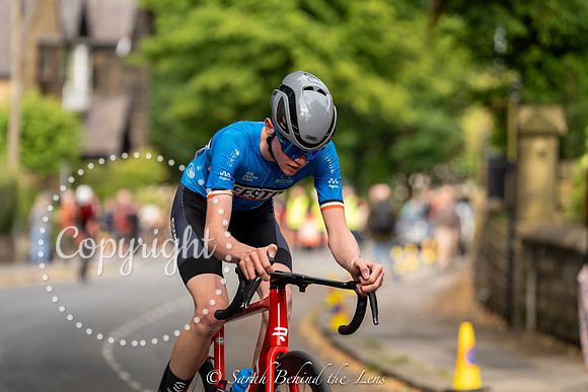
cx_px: 294
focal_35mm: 188
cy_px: 196
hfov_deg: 10.9
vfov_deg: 7.3
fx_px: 3071
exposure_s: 1/640
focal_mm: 188
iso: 400
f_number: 4
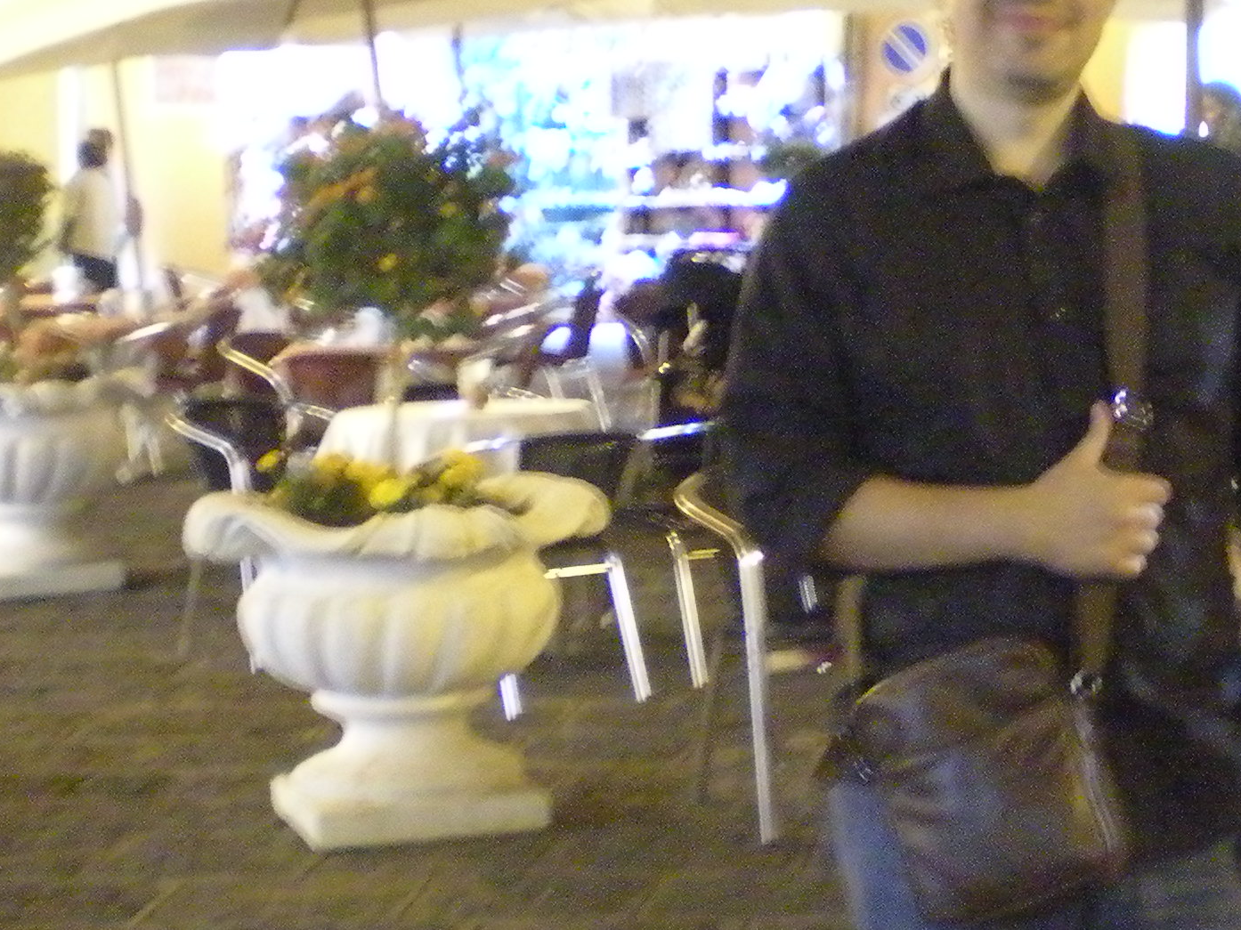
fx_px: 3190
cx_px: 1050
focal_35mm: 89
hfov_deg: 21.6
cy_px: 449
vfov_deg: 16.6
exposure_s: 1/4.2
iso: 800
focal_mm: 6.3
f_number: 3.1
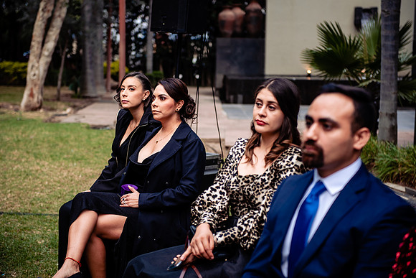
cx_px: 208
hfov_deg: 27.9
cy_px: 139
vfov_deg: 18.8
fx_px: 838
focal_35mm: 72
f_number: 2.8
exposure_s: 1/160
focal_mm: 70
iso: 320
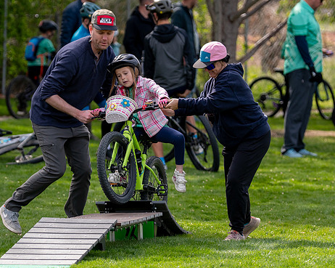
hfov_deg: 5.3
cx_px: 147
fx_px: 3607
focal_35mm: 364
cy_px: 190
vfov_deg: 4.2
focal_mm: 145
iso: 200
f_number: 2.8
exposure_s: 1/2000
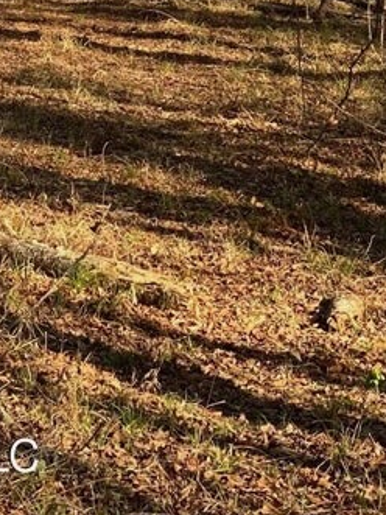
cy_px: -268
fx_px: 2395
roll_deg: -0.7
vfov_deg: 11.7
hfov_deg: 9.2
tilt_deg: +2.7
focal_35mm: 161
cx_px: 165
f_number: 2
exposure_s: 1/320
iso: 20
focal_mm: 6
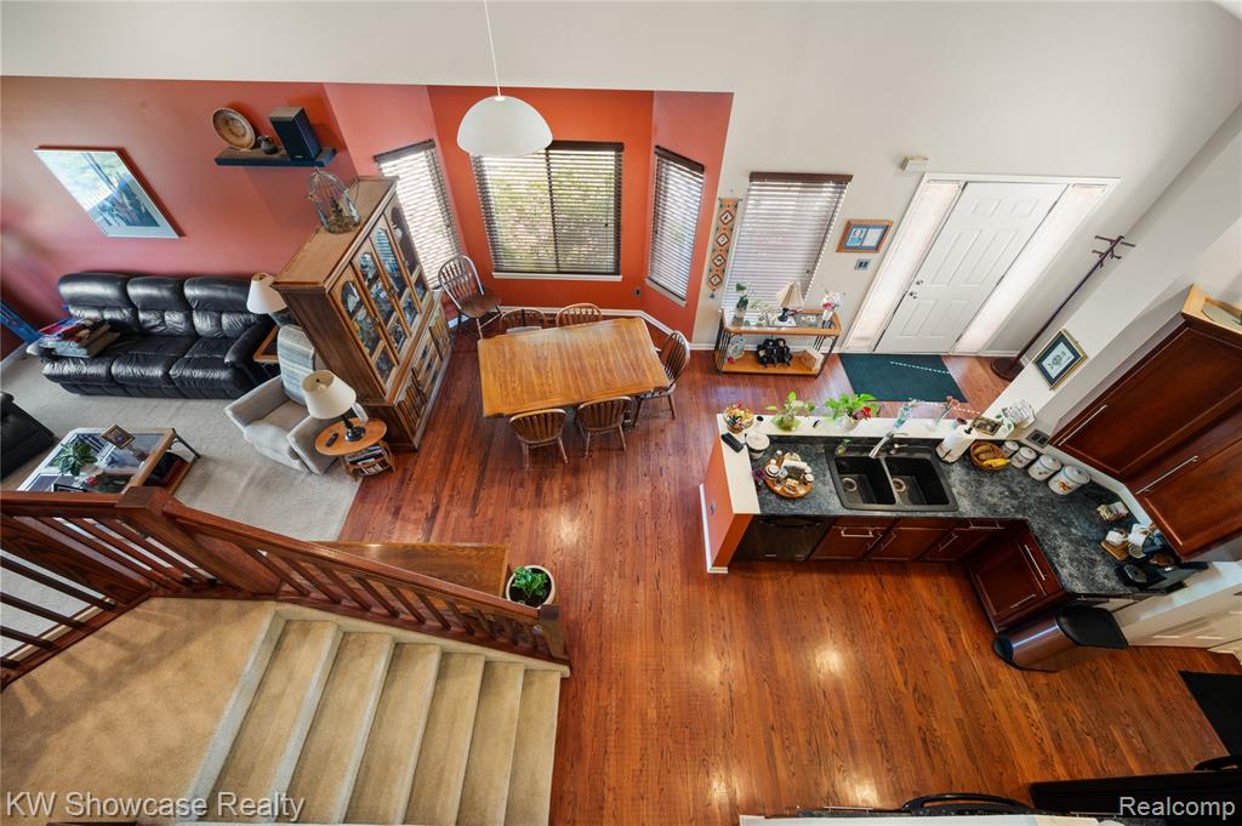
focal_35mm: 14
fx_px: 483
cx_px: 621
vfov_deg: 81.1
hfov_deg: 104.3
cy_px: 413
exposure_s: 3
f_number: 11
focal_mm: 14
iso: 100
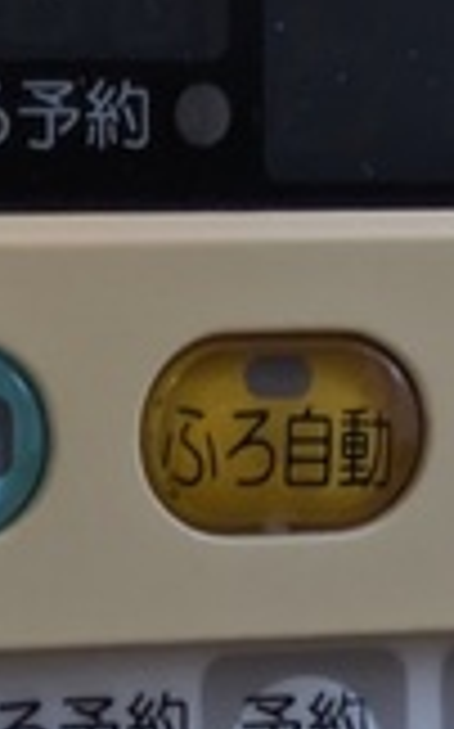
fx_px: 6366
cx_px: 319
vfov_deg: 6.5
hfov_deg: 4.1
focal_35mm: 321
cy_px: 662
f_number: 1.89
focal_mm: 5.43
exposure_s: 1/120
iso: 168
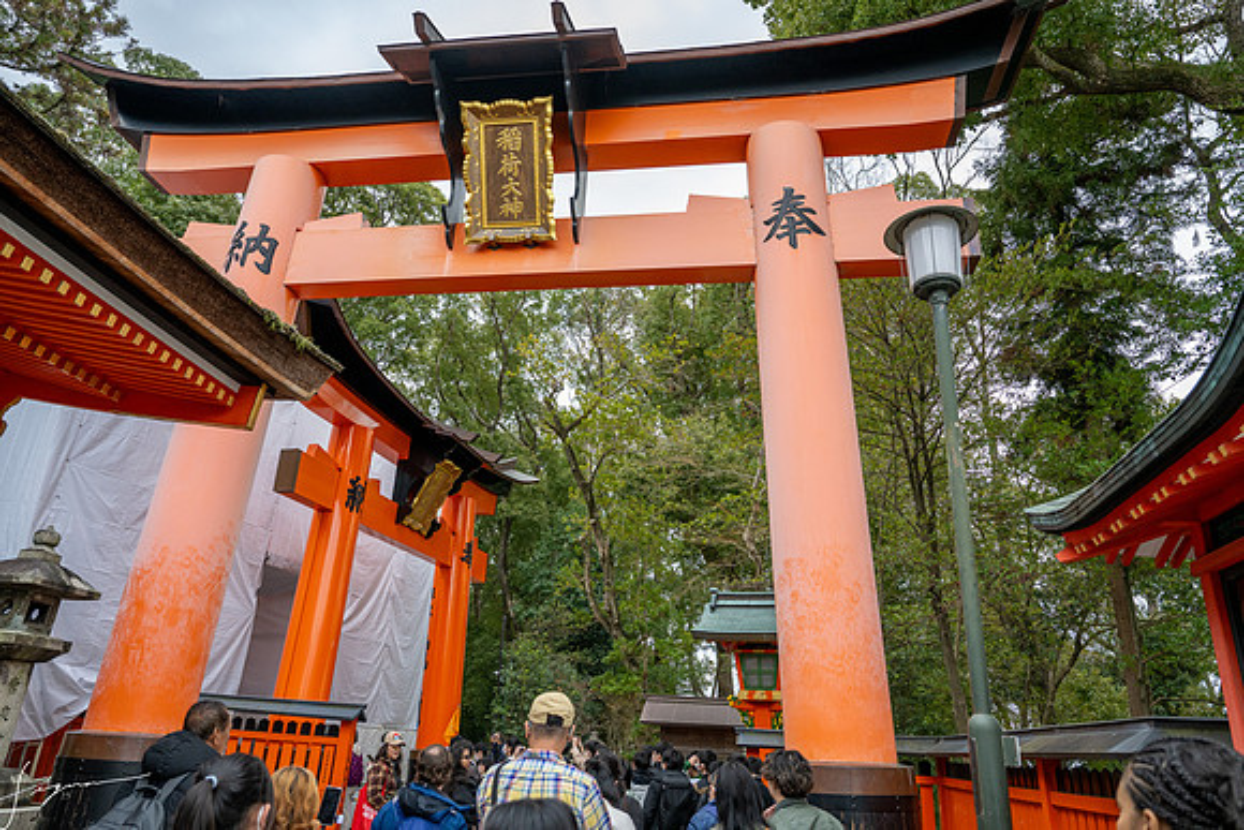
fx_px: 847
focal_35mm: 24
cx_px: 622
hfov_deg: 72.6
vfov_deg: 52.2
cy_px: 415
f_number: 4
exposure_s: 1/500
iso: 320
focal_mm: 24.5
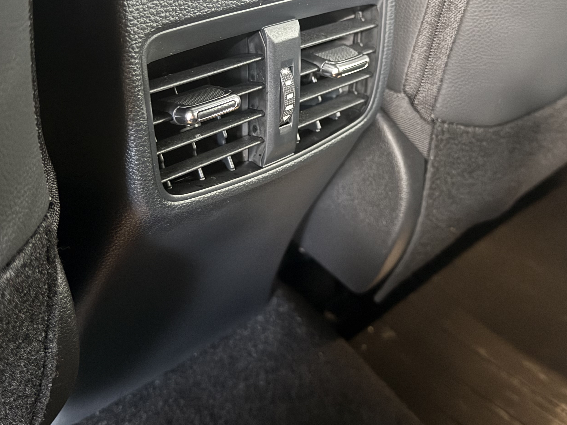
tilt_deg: -28.6
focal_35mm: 39
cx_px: 295
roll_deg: -4.7
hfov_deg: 47.8
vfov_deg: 36.2
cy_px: 123
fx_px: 639
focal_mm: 6.76
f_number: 1.78
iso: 1250
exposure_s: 1/17
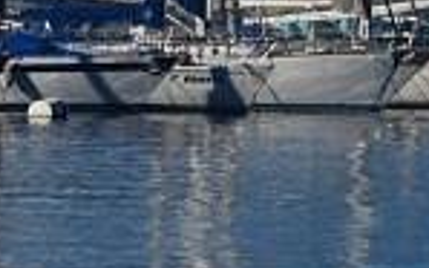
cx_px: -553
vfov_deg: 1.7
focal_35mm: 790
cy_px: -226
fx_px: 9227
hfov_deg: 2.6
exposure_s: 1/320
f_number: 13
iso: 100
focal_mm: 75
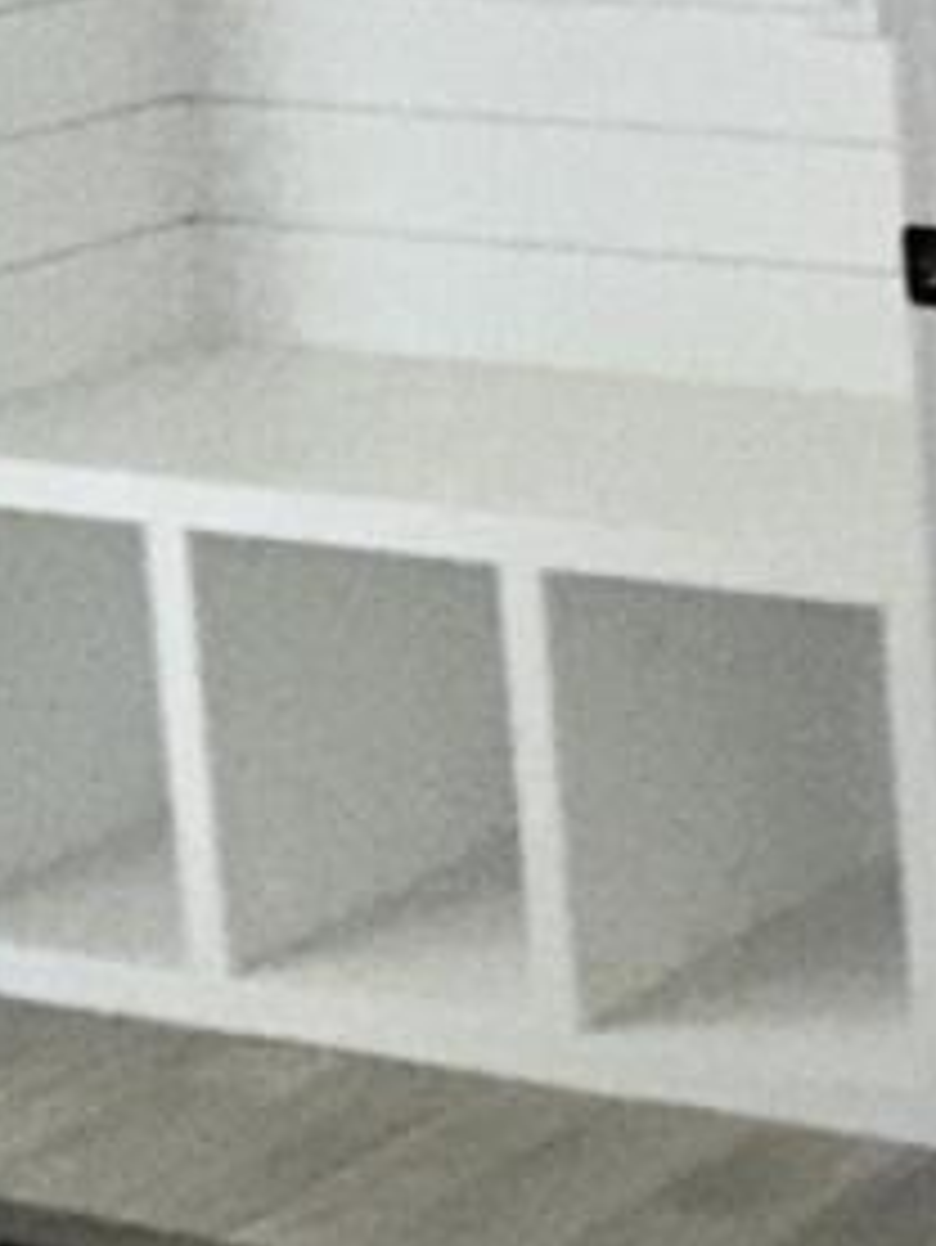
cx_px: 2524
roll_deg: -0.5
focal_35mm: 101
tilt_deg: -5.6
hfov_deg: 11.2
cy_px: -297
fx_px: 3639
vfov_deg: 18.3
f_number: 2.2
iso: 250
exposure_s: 1/38
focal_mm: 2.22
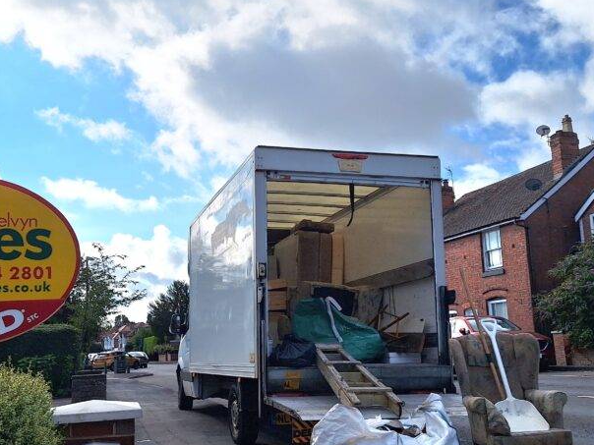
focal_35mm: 39
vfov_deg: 36.7
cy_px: 264
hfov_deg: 47.7
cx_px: 249
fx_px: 669
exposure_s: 1/10000
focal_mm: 5.54
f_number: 1.8
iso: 40
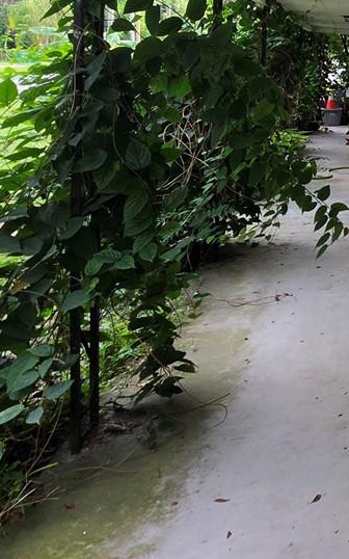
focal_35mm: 41
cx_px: 608
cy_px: 113
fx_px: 624
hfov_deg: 21.7
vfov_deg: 45.8
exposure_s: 1/120
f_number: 1.9
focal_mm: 2.2
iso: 25
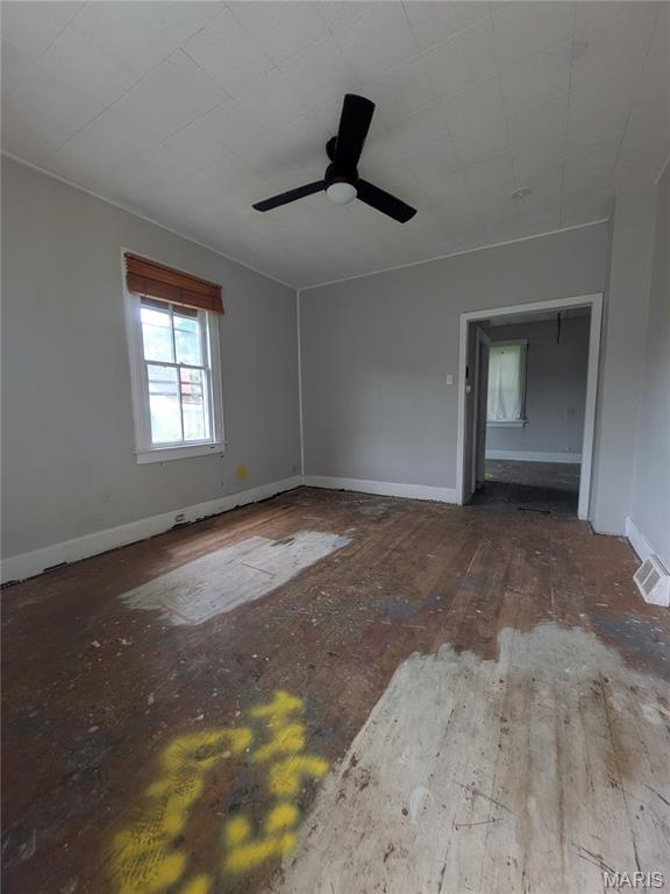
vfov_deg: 102.1
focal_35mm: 14
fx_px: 361
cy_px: 447
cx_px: 335
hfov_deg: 85.7
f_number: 2.2
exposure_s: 1/40
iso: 59
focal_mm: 1.83
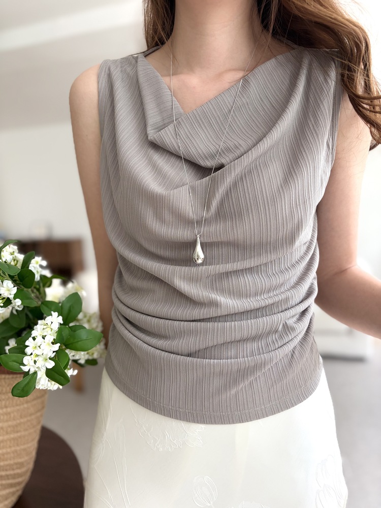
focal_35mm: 26
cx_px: 190
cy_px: 254
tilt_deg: -7.3
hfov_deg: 53.1
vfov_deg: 67.3
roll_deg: +2.0
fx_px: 382
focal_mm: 5.96
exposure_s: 1/60
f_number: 1.6
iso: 160
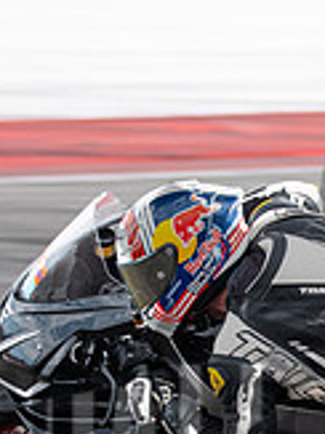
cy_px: 441
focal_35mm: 718
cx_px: 373
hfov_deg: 2.1
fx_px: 9000
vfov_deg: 2.8
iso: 160
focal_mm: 140
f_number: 3.2
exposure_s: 1/250
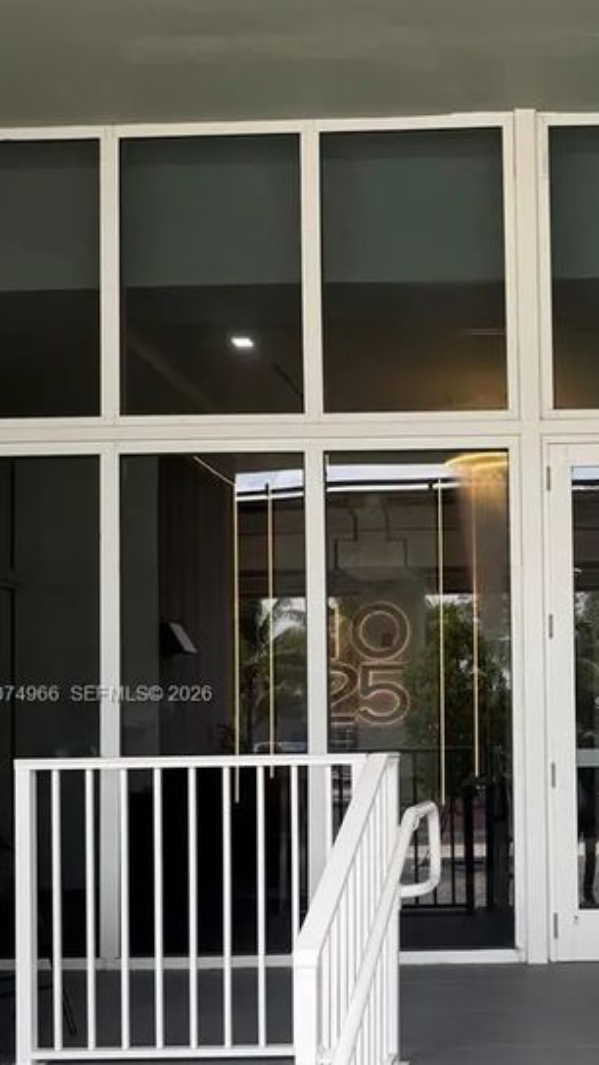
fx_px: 1158
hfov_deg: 27.5
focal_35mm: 41
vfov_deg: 48.7
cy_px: 696
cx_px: 581
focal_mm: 6.76
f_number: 1.78
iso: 80
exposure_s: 1/448
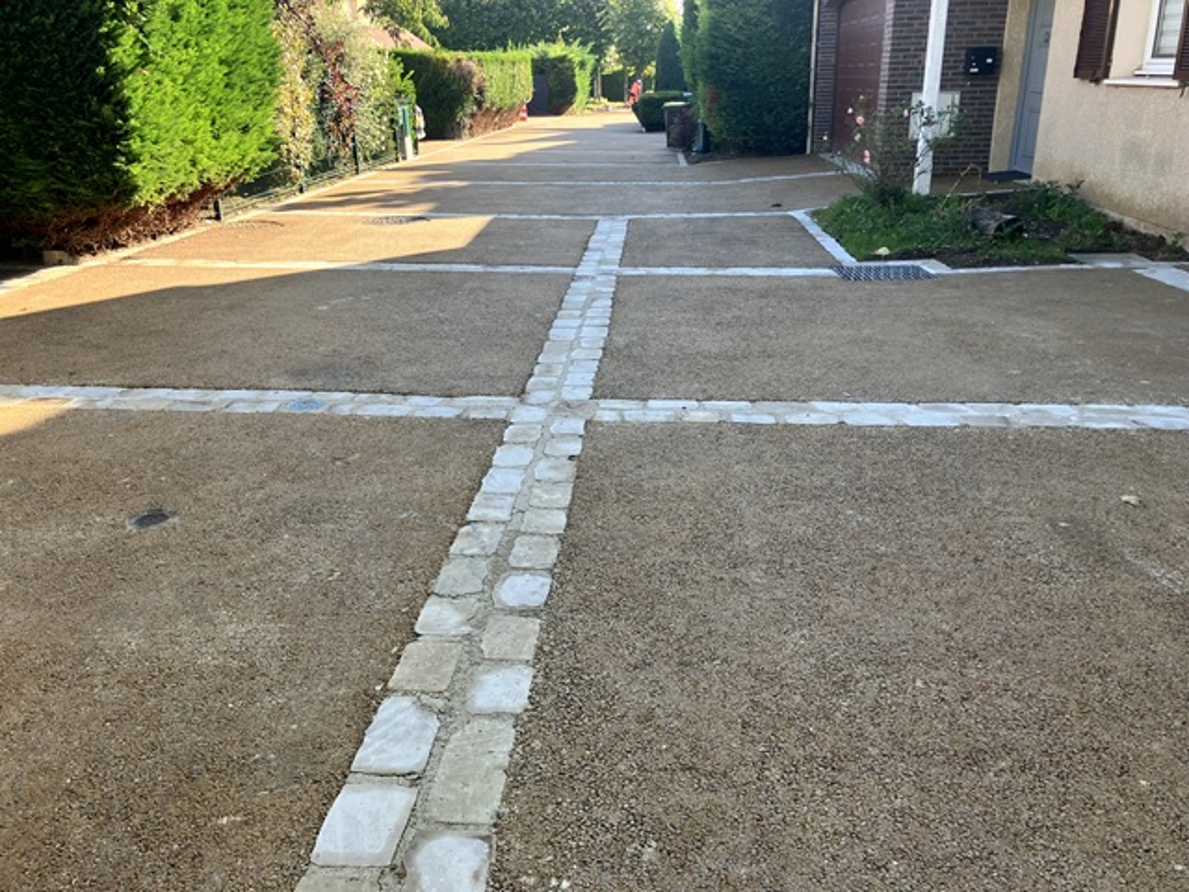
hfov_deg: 63.4
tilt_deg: -19.6
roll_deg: -0.8
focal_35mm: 28
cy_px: 446
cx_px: 594
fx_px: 962
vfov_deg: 49.7
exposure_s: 1/222
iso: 25
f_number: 1.8
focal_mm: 3.99
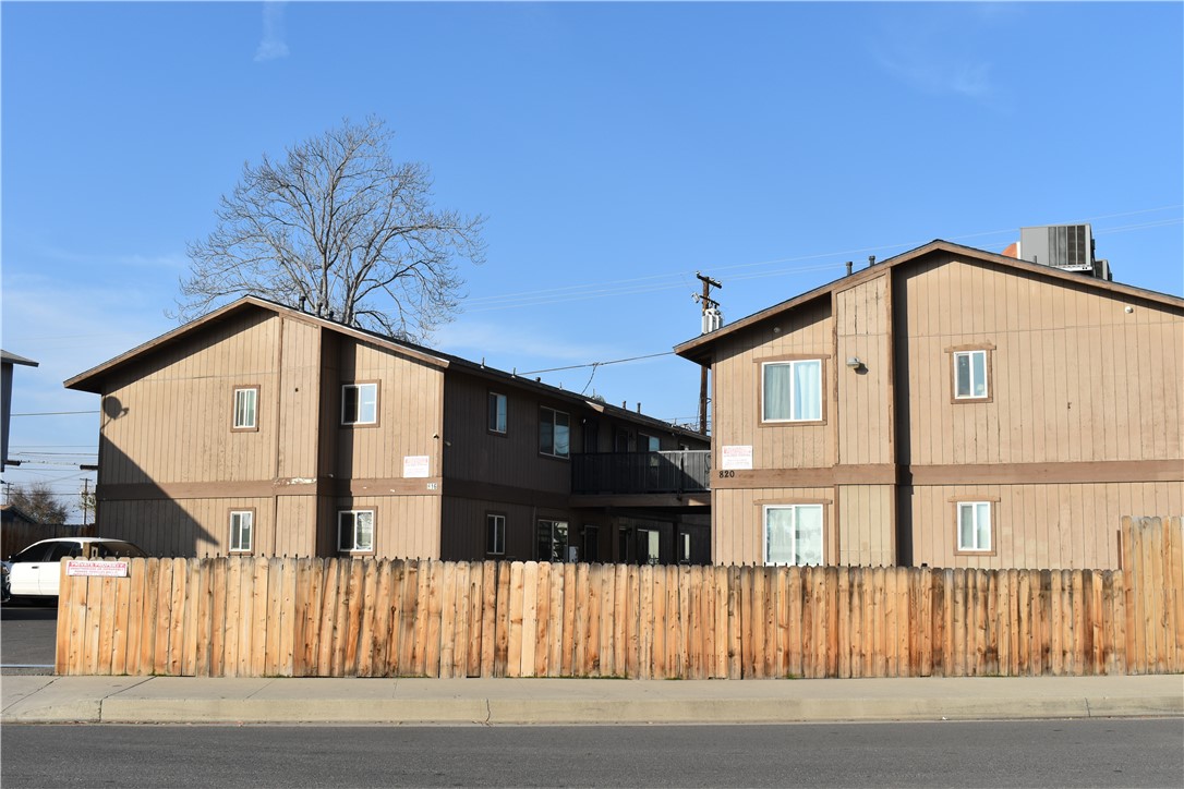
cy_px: 394
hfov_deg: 46.4
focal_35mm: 42
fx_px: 1381
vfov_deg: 31.9
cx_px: 592
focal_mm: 28
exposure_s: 1/400
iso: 200
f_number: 10
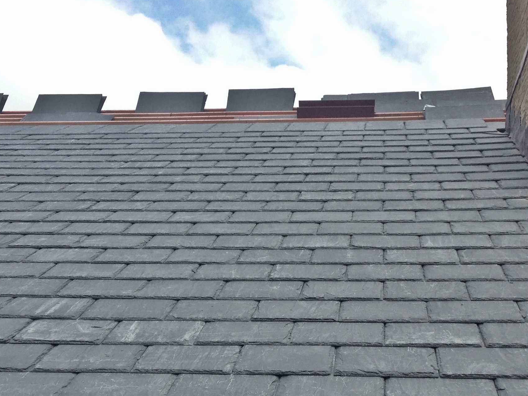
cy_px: 286
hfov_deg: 29.0
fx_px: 1022
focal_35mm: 67
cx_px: 278
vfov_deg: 21.8
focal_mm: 4.28
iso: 50
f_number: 2.4
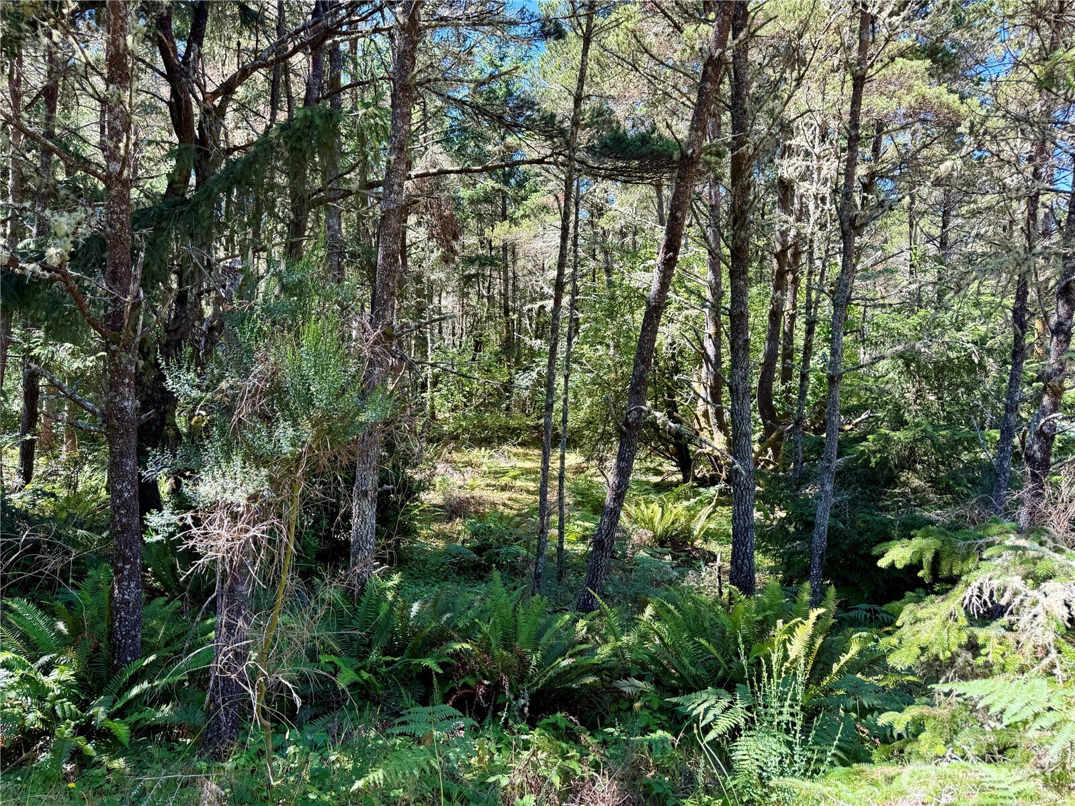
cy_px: 403
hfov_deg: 71.6
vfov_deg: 56.8
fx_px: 745
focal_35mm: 24
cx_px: 538
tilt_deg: -1.2
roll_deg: +1.3
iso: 64
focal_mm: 6.76
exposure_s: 1/235
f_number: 1.78
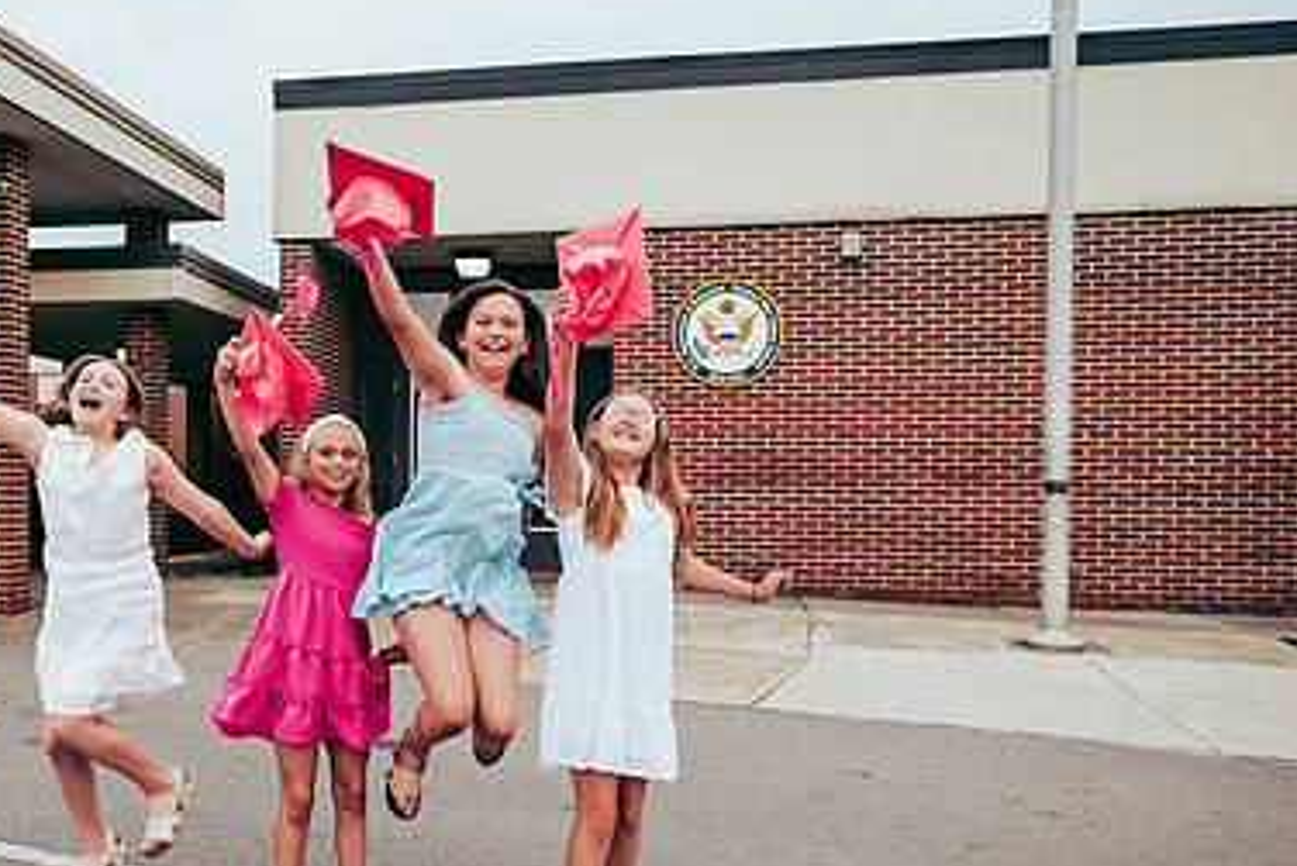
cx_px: 400
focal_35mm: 37
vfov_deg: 35.9
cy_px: 512
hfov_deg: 50.6
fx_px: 1333
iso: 250
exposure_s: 1/400
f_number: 2.8
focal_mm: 24
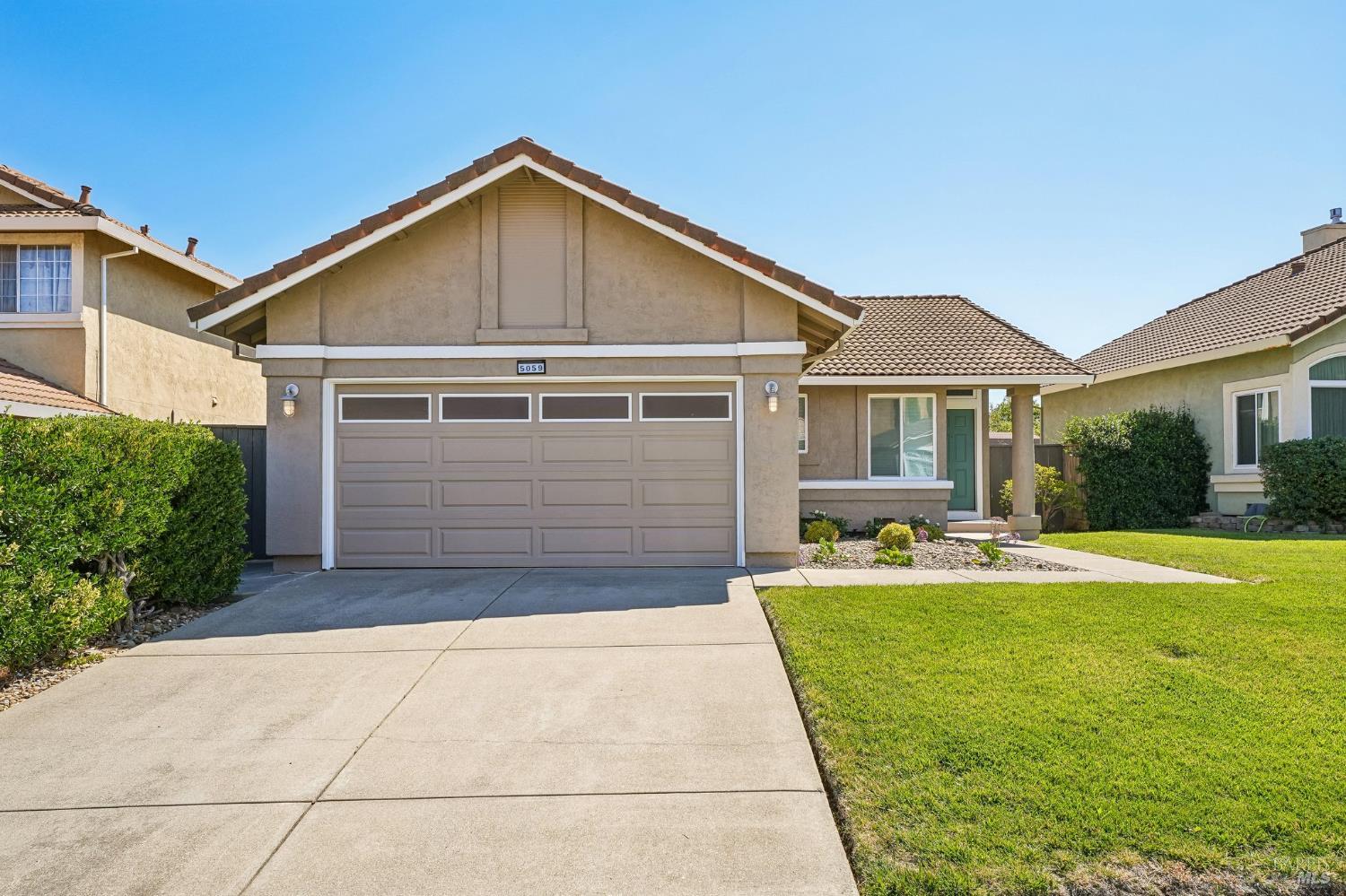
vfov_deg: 53.1
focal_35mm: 24
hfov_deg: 73.8
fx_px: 897
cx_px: 673
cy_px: 448
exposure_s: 1/640
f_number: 9
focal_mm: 24
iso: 640
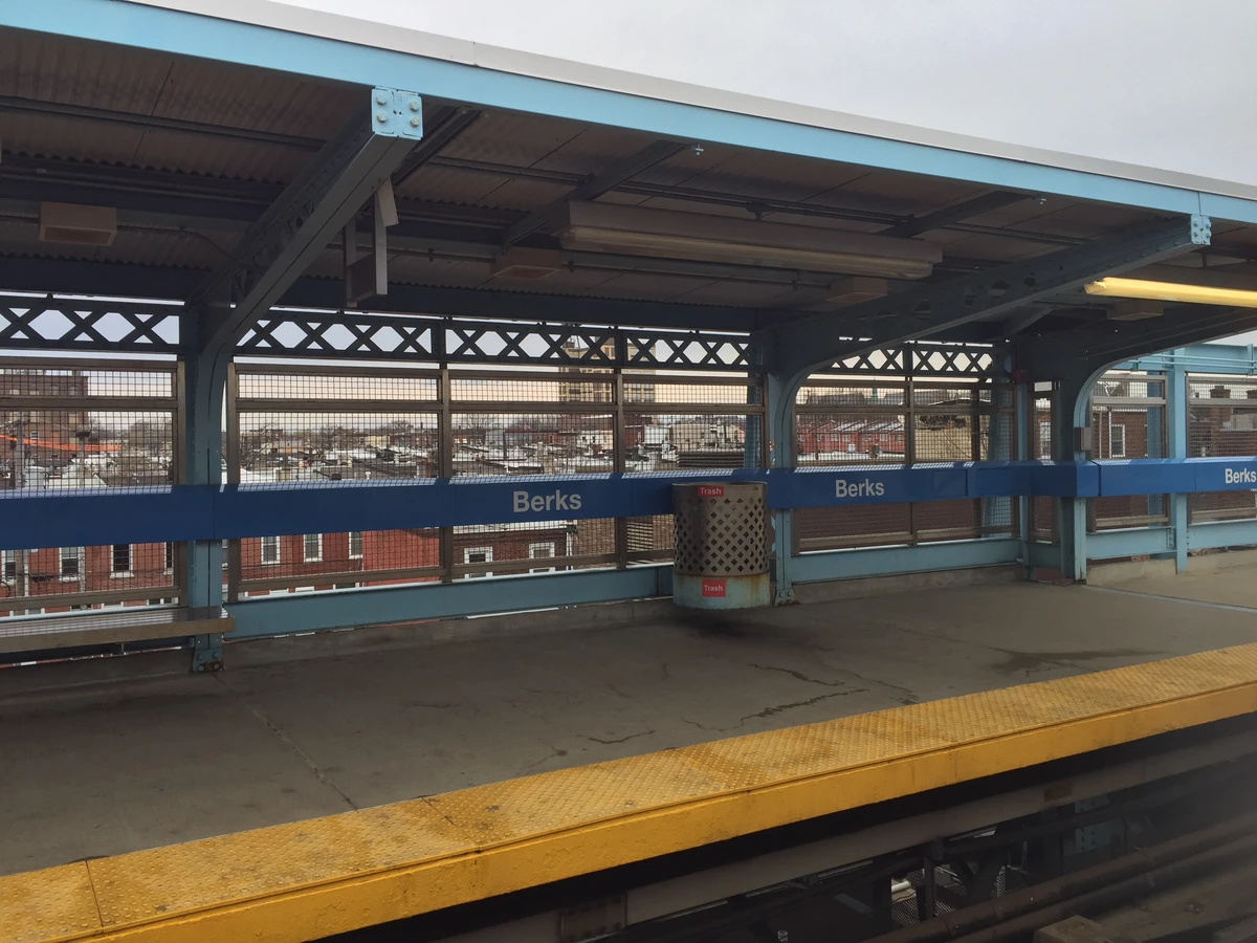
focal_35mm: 29
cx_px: 628
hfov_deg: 61.7
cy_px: 472
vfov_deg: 48.2
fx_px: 1053
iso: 32
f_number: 2.2
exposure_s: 1/165
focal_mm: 4.15
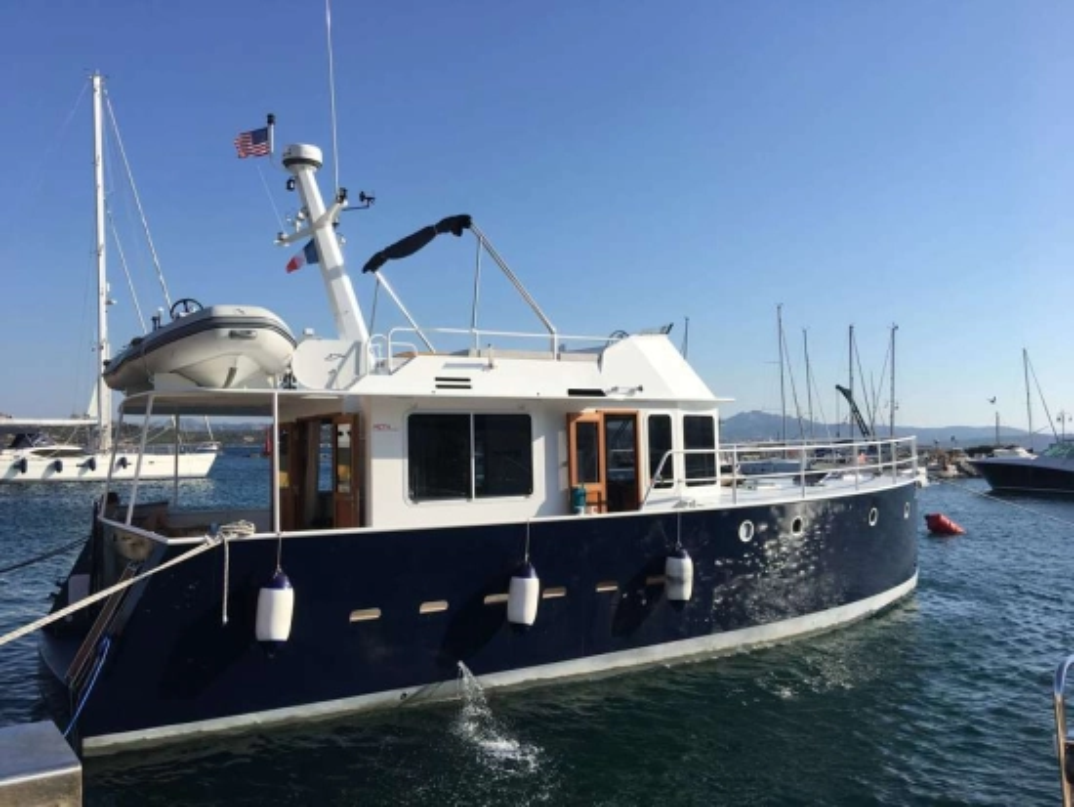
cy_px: 404
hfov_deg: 61.6
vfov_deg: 48.3
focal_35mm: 29
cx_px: 537
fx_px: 900
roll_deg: -0.9
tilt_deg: +3.5
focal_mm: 4.15
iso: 25
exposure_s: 1/1876
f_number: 2.2
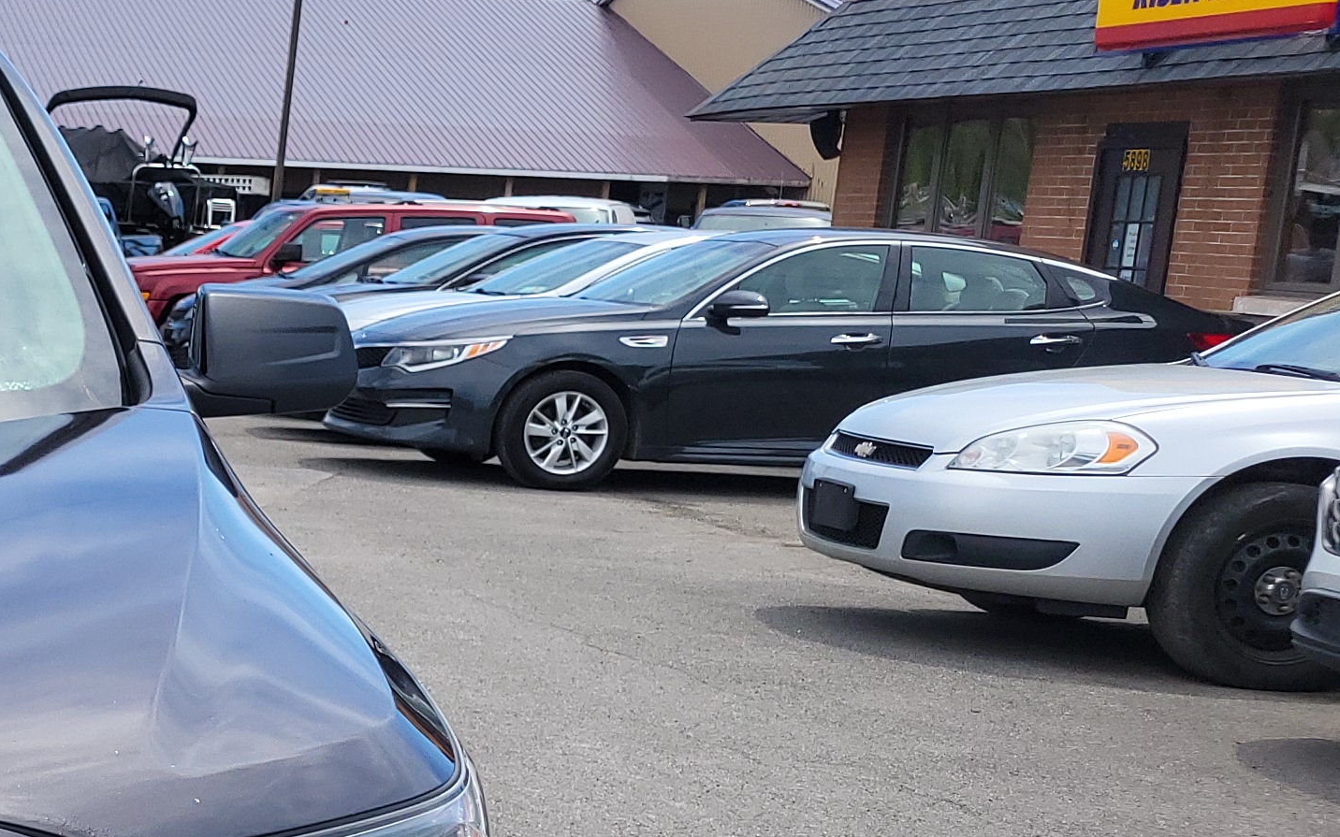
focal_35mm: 77
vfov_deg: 16.8
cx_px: -521
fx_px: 2812
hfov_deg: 23.0
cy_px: 703
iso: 40
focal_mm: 5.4
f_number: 1.8
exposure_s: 1/1700
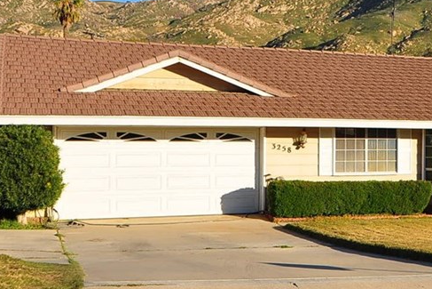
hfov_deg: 29.6
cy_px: 136
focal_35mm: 63
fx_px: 756
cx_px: 437
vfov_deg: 21.6
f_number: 7.1
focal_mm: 20
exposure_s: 1/500
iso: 200
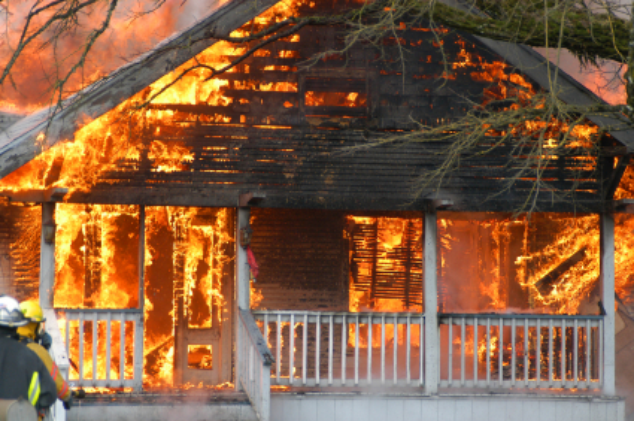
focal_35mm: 158
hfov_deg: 13.1
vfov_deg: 8.7
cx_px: 317
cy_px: 210
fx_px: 2770
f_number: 5
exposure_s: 1/400
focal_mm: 105
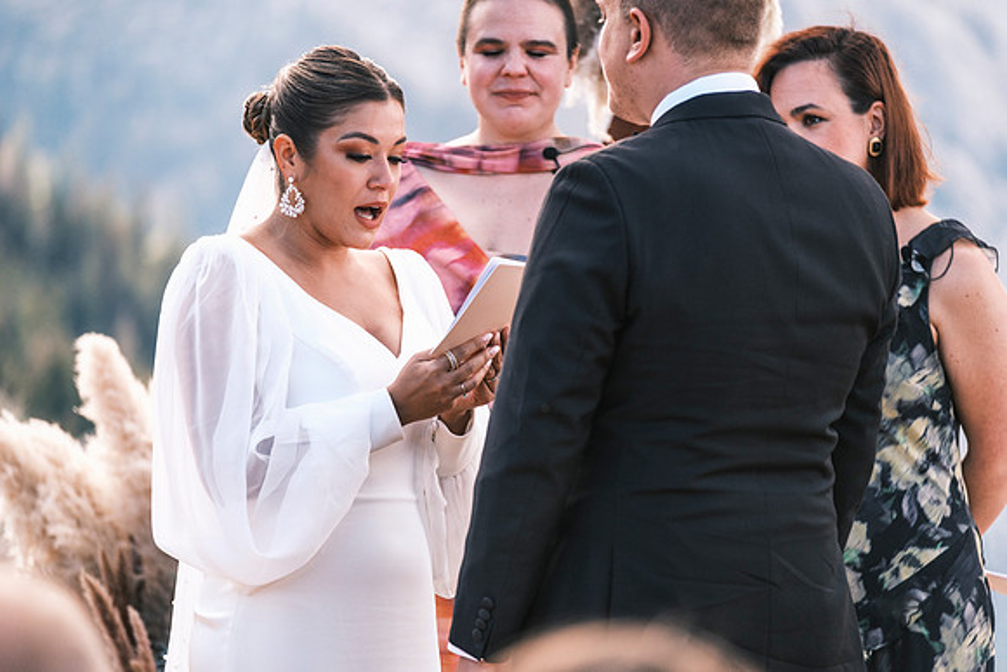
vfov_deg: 6.8
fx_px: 5651
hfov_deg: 10.2
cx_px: 504
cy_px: 336
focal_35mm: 202
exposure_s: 1/950
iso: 400
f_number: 2.8
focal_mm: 134.4
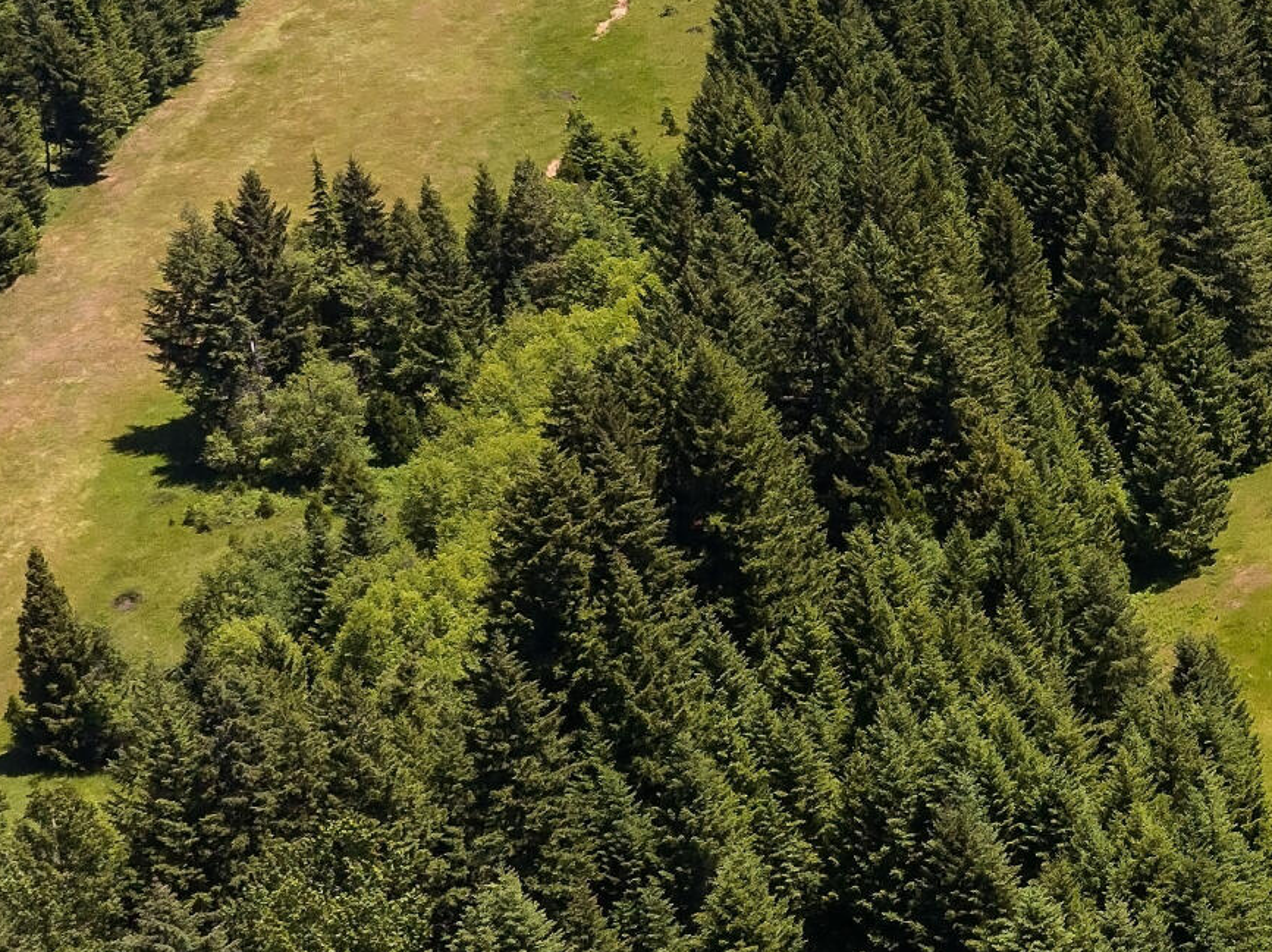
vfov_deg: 17.6
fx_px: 3048
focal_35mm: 83
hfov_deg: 20.7
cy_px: 189
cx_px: 1797
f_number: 8
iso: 400
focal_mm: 12.29
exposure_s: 1/80
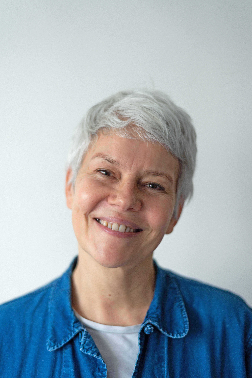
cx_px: 126
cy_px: 189
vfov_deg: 39.6
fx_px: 524
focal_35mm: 50
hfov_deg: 27.0
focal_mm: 50
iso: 400
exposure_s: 1/200
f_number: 1.8
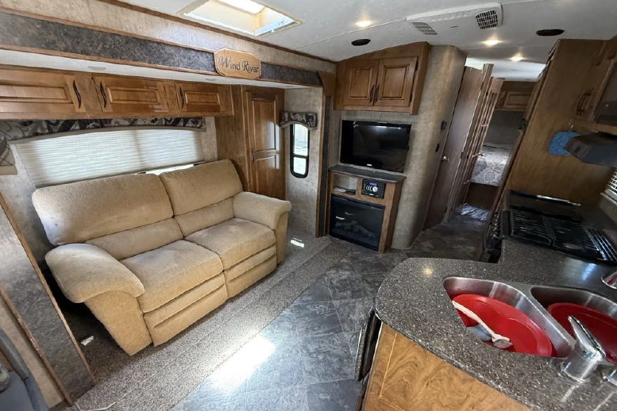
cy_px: 225
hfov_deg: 100.4
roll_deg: +0.0
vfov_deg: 77.1
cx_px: 309
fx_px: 257
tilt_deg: -24.4
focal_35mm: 15
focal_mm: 2.22
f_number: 2.2
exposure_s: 1/66
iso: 320
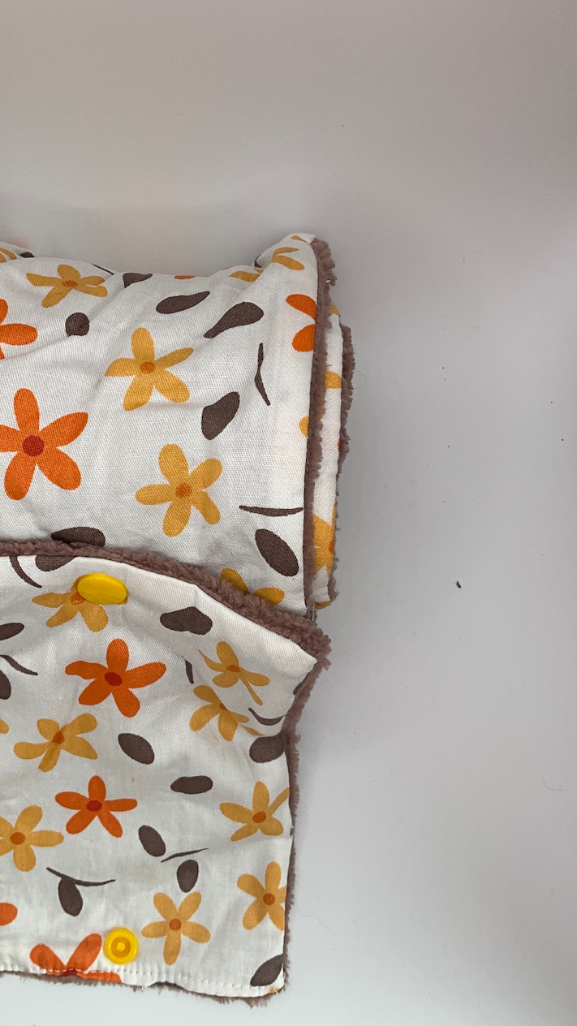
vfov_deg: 61.0
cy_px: 511
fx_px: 870
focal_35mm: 32
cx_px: 201
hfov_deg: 36.4
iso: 25
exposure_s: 1/403
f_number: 1.8
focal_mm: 3
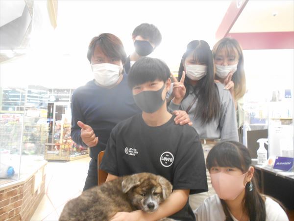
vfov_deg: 53.1
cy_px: 110
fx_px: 221
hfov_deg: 67.3
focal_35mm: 26
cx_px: 147
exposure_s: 1/15
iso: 400
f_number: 3.2
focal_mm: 4.6
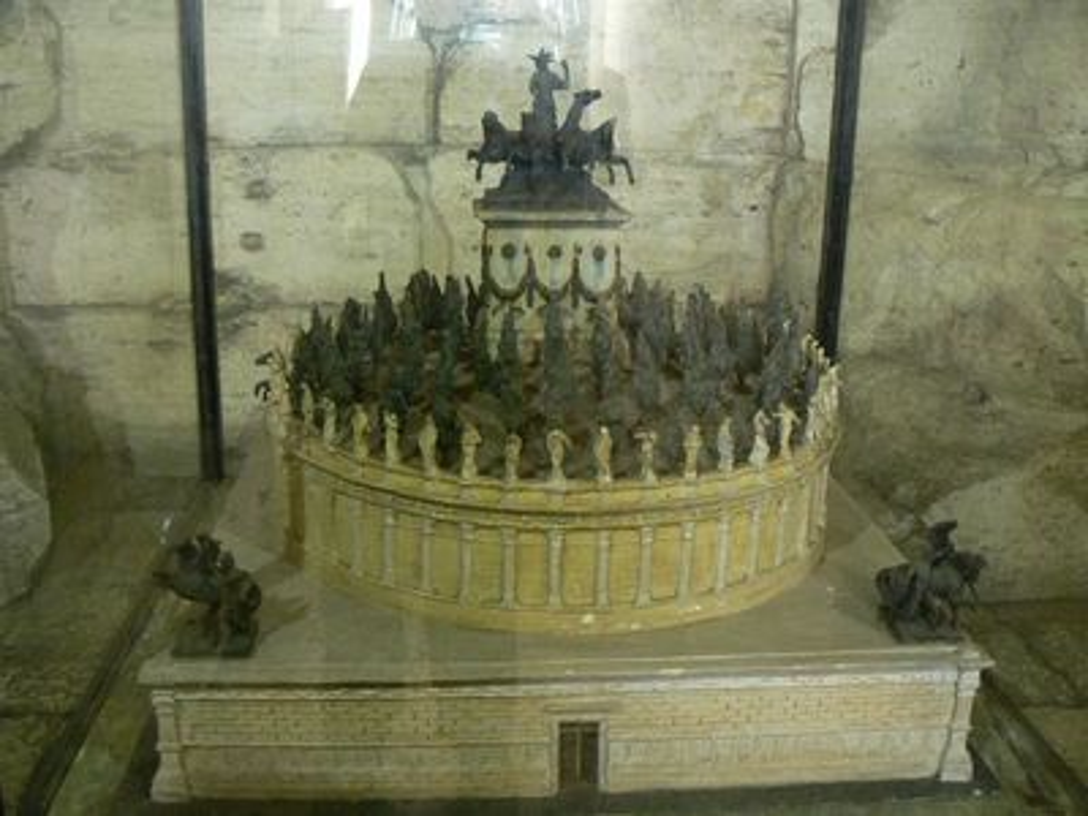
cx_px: 544
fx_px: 1131
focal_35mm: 36
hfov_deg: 51.4
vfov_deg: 39.7
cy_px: 408
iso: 200
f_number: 2.8
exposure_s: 1/10
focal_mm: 6
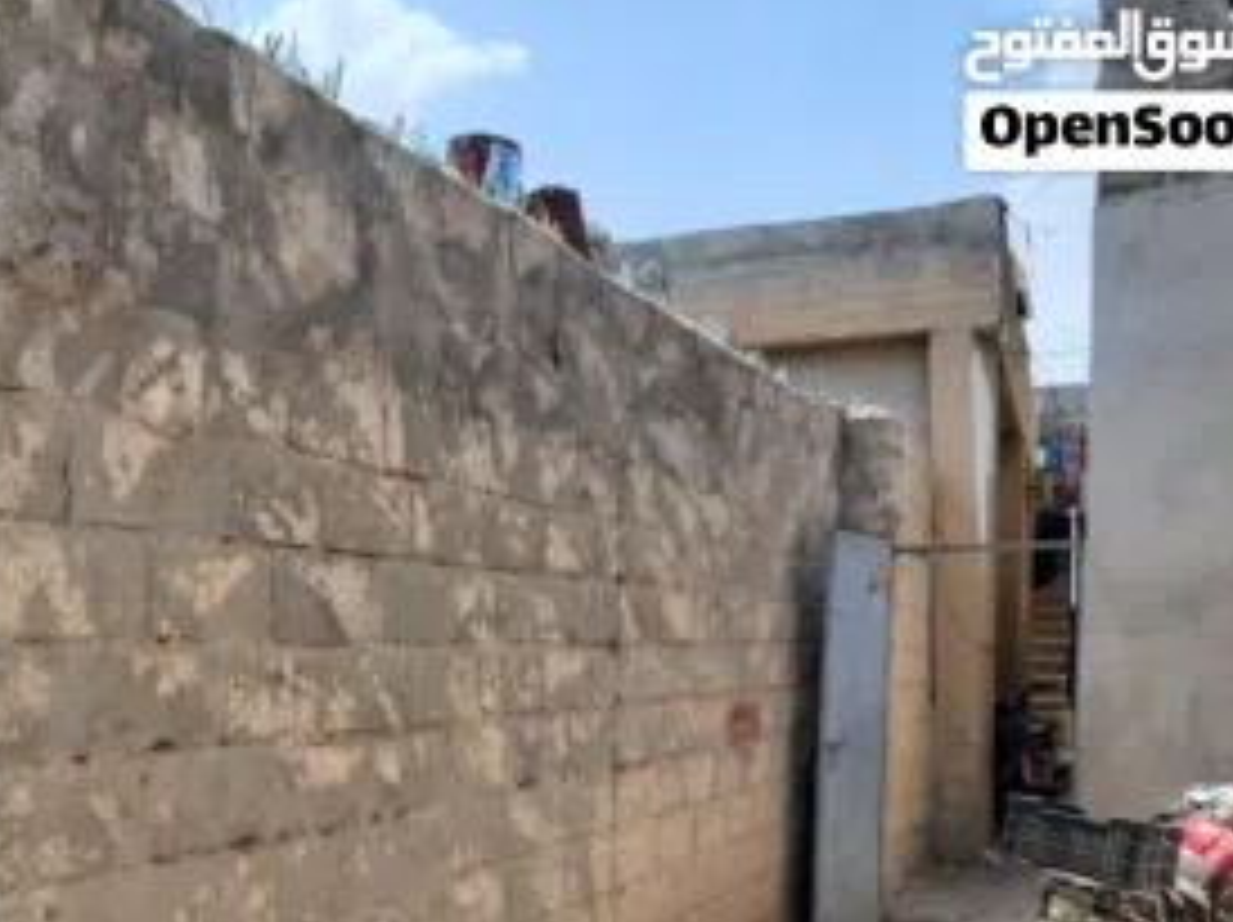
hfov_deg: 48.2
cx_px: 410
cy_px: 666
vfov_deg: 37.0
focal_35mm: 38
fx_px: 1352
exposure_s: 1/731
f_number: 1.7
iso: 40
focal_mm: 3.92
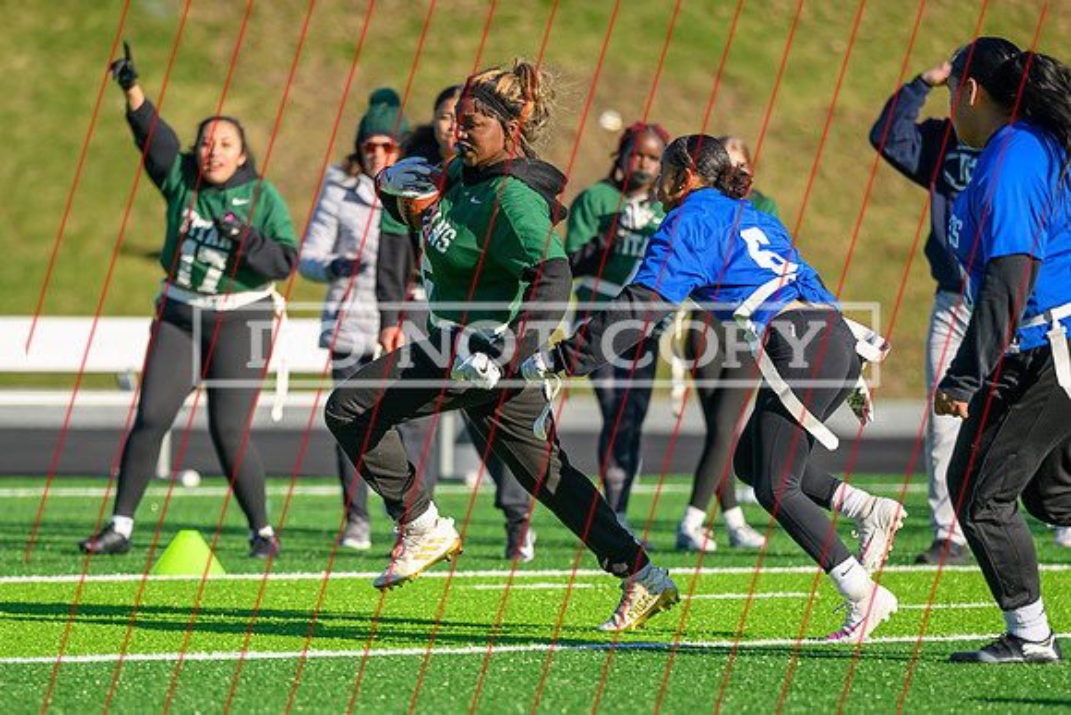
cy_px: 485
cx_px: 510
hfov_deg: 6.3
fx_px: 9730
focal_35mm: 327
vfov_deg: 4.2
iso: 90
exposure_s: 1/1000
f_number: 2.8
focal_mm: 200
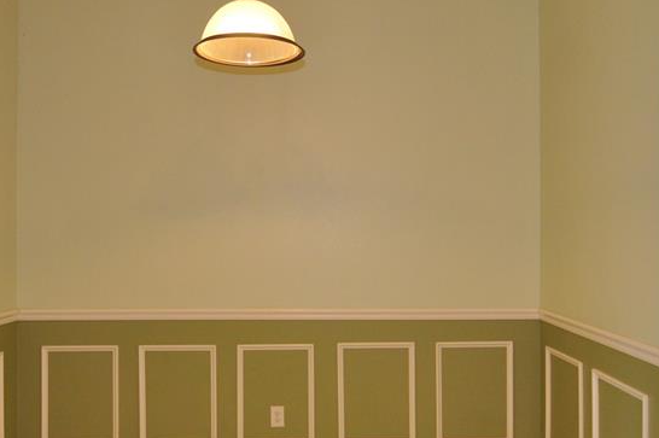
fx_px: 566
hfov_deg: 60.4
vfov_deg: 42.3
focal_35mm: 31
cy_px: 234
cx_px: 322
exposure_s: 1/125
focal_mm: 11
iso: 800
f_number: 2.8
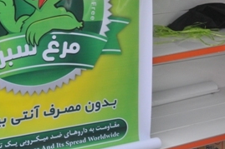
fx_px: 557
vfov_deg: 15.2
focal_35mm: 89
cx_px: 16
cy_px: 28
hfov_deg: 22.2
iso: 500
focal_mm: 25
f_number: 4
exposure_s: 1/60
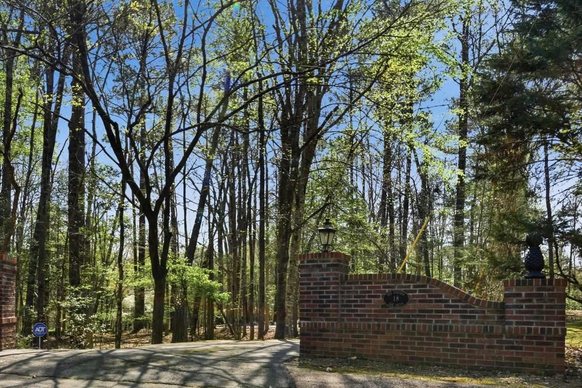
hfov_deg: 62.1
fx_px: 467
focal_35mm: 29
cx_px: 187
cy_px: 304
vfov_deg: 43.3
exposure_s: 1/1250
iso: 160
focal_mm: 11
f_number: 8
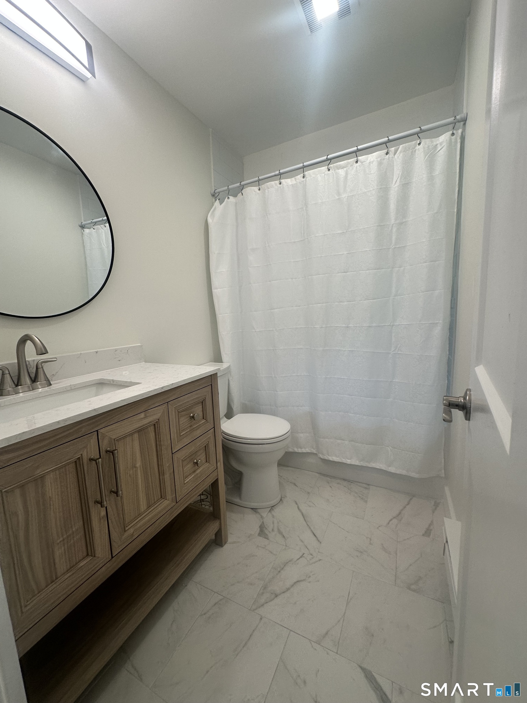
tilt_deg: -7.4
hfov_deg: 85.7
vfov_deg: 102.1
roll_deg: +1.9
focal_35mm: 14
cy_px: 352
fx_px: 284
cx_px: 264
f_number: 2.2
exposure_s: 1/120
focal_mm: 2.22
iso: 80
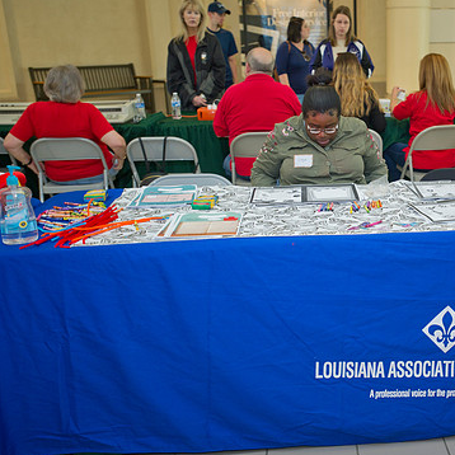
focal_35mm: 44
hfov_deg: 37.1
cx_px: 357
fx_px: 654
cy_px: 211
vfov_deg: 38.3
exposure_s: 1/125
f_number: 2.8
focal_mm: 32
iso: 640
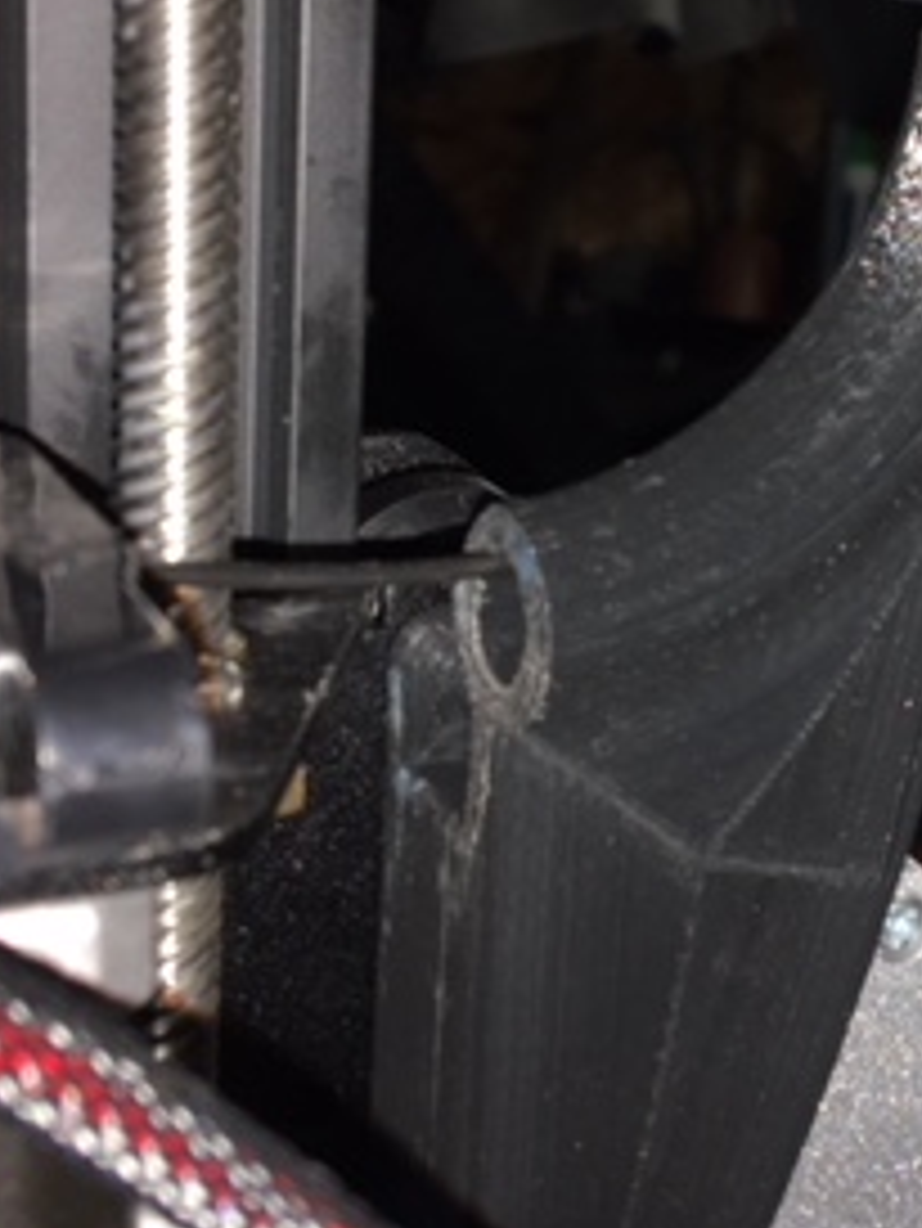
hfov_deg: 21.4
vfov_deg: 28.4
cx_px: 724
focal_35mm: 68
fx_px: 2413
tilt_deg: -14.6
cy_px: 459
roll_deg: -3.4
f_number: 2.2
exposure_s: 1/25
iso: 25
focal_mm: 4.15
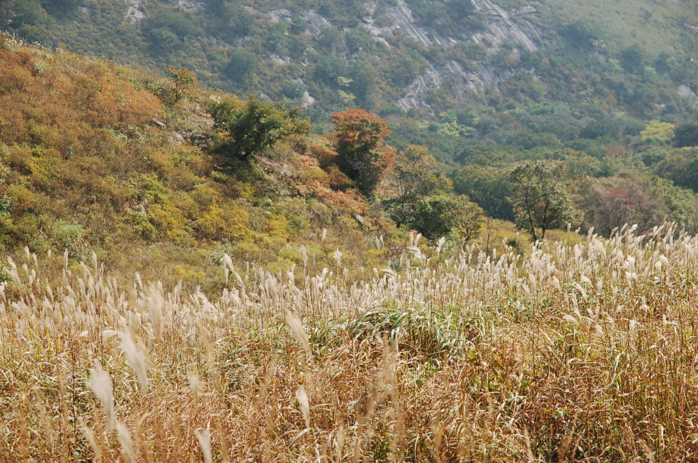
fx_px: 1800
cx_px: 349
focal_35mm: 93
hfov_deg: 21.9
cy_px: 232
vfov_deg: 14.7
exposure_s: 1/500
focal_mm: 62
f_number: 5.6
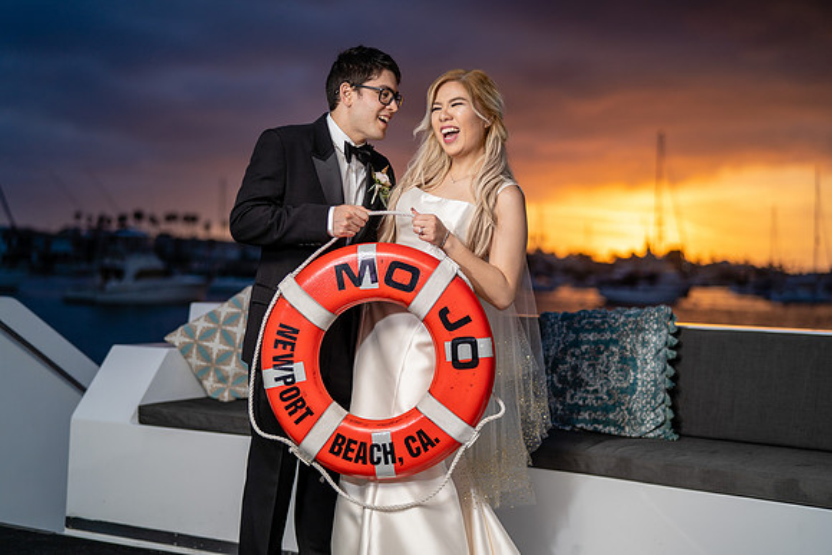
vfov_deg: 27.0
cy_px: 278
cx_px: 416
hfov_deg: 39.6
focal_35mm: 50
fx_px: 1156
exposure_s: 1/1600
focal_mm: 50
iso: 160
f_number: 1.6
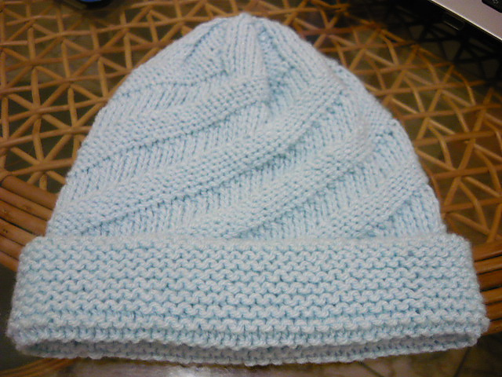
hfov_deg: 55.4
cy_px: 188
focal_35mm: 33
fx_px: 479
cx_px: 251
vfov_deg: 42.9
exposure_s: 1/20
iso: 400
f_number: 2.8
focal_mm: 5.5
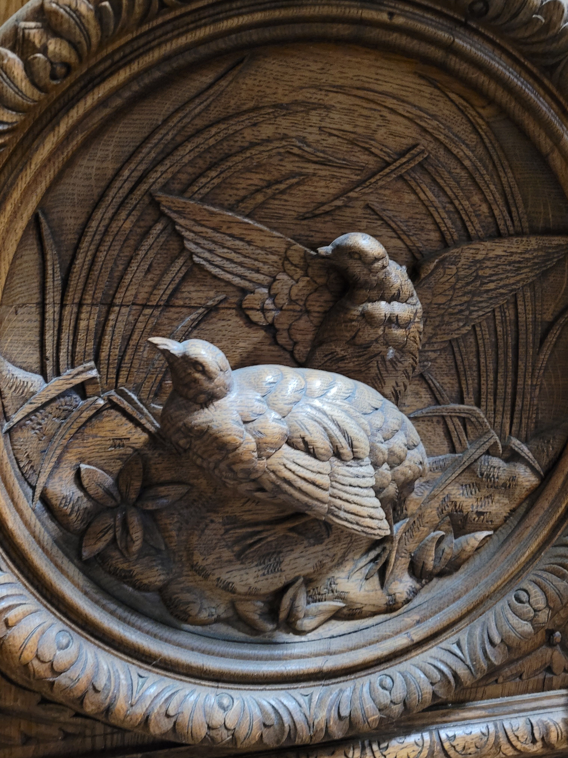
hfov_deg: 53.1
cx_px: 284
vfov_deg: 67.3
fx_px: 569
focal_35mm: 26
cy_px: 379
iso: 1000
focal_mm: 5.4
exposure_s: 1/25
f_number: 1.8
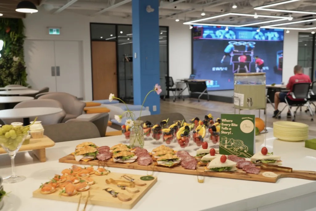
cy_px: 106
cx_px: 158
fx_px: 316
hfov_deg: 53.1
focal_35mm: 36
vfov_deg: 36.9
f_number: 5.6
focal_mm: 36
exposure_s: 1/10
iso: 250
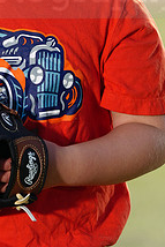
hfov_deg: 2.5
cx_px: 27
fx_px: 3720
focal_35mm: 542
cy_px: -18
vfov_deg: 3.8
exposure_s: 1/250
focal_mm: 200
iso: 50
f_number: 5
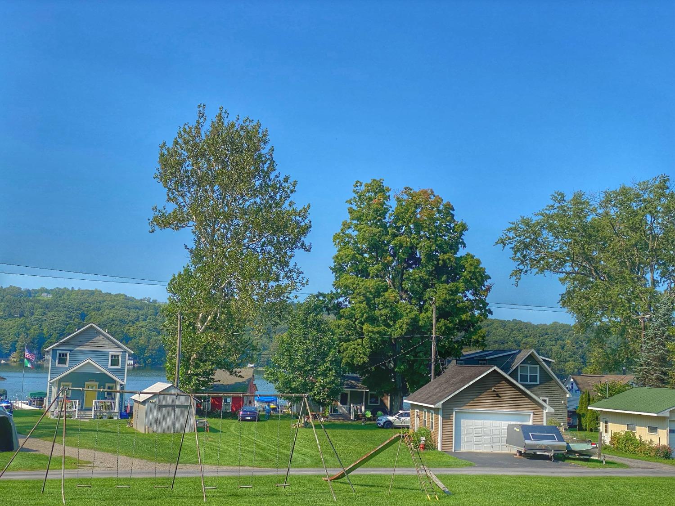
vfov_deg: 28.0
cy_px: 253
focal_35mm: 52
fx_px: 1014
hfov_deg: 36.8
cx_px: 338
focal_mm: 6
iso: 20
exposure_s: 1/1453
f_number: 2
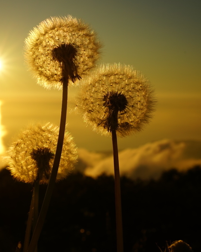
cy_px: 125
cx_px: 16
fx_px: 461
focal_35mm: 62
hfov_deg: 23.8
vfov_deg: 30.5
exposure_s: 1/320
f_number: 14
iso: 100
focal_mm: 37
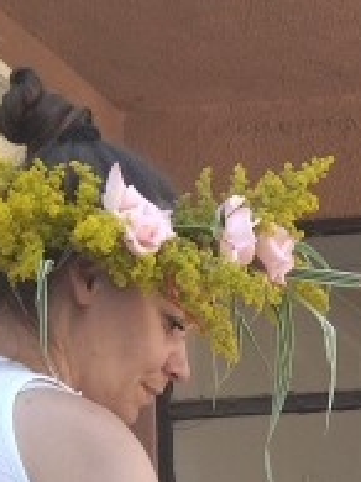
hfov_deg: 10.1
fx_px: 1977
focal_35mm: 142
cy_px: 929
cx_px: 517
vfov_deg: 12.4
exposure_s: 1/211
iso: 100
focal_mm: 4.74
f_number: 1.79
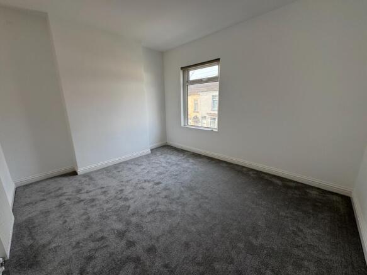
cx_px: 184
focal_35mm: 14
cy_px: 138
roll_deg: +0.5
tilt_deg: -10.9
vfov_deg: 85.7
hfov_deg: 102.1
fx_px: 148
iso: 40
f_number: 2.2
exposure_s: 1/100
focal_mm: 2.22
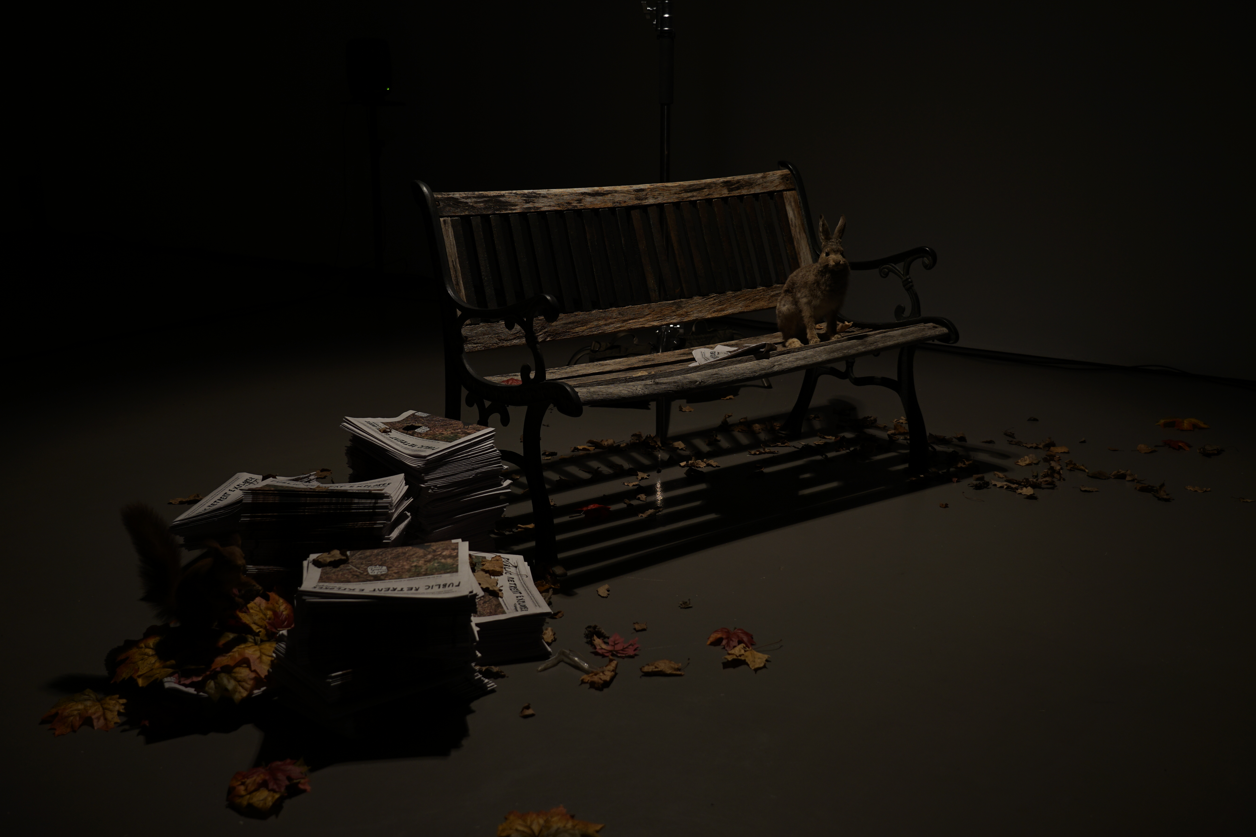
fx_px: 1326
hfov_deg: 50.7
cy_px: 371
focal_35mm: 38
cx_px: 616
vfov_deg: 35.0
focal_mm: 34
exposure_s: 1/25
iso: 200
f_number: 4
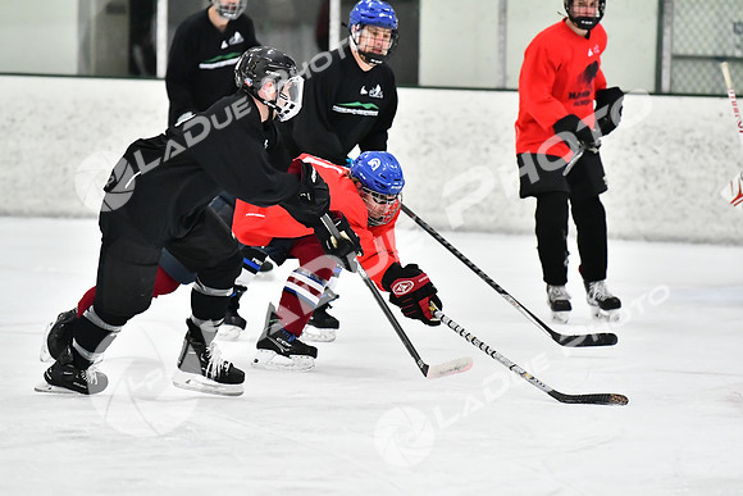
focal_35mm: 278
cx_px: 372
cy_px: 248
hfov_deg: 7.4
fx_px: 5728
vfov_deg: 5.0
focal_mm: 185
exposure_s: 1/1600
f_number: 2.8
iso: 6400
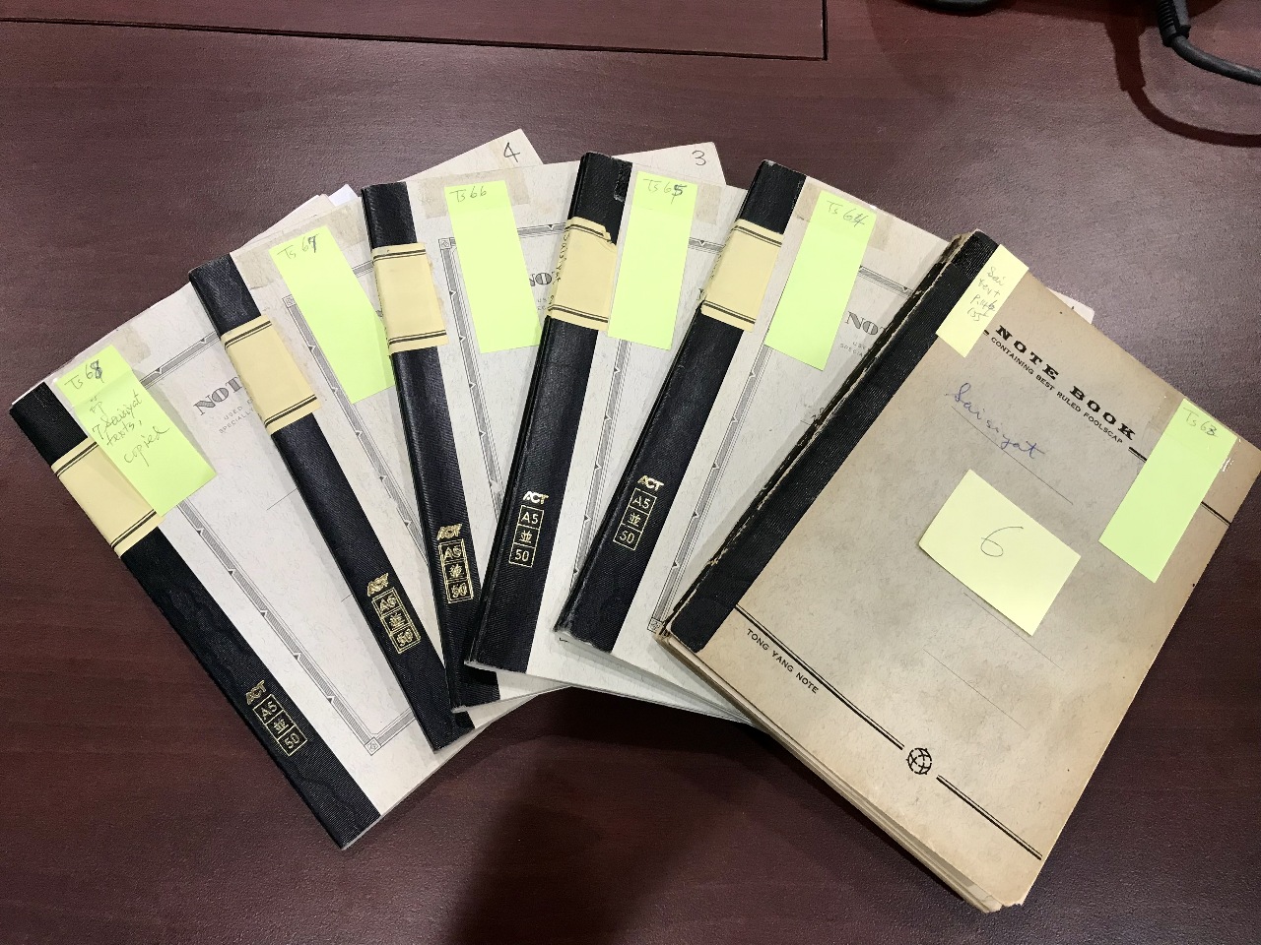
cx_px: 630
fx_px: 1020
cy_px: 472
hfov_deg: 63.4
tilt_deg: -73.1
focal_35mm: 28
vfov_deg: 49.7
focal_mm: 3.99
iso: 40
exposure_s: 1/20
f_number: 1.8
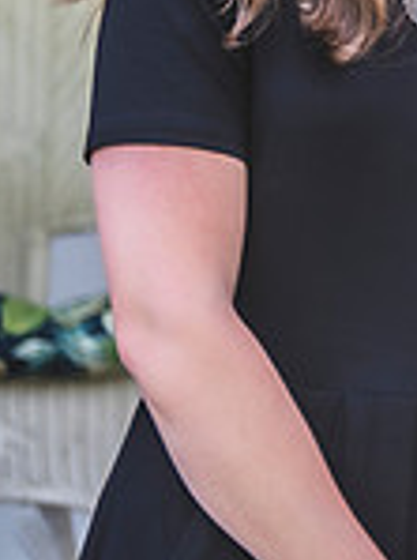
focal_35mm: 240
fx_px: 3872
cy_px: -92
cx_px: 1060
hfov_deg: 5.9
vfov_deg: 8.2
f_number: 2.8
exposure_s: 1/400
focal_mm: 62
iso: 400
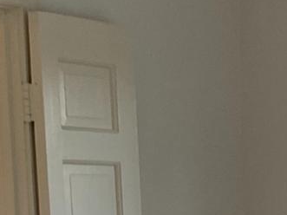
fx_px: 1334
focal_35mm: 161
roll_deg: +0.1
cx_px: 416
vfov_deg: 8.6
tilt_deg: -10.5
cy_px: 473
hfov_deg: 11.8
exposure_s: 1/60
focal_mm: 4.25
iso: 64
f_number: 1.8
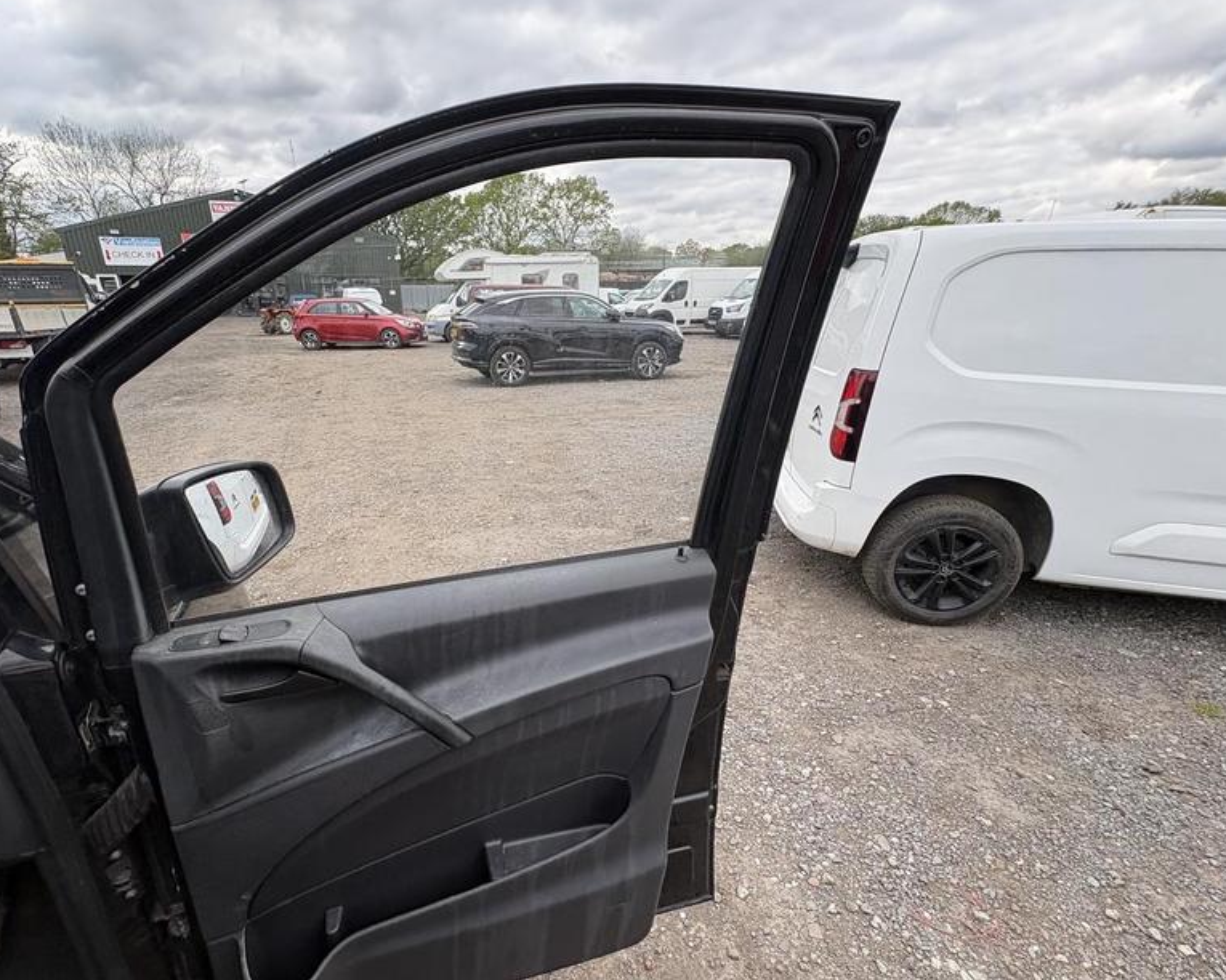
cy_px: 520
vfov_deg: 80.3
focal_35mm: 16
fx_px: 581
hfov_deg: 92.8
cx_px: 555
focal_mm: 2.22
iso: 40
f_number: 2.2
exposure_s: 1/370
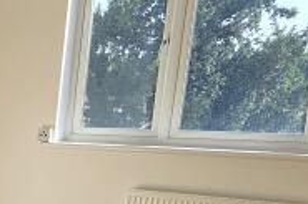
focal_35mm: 75
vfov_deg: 16.7
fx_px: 641
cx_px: -201
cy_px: 290
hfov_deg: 21.0
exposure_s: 1/533
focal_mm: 2.2
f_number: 2.2
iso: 50
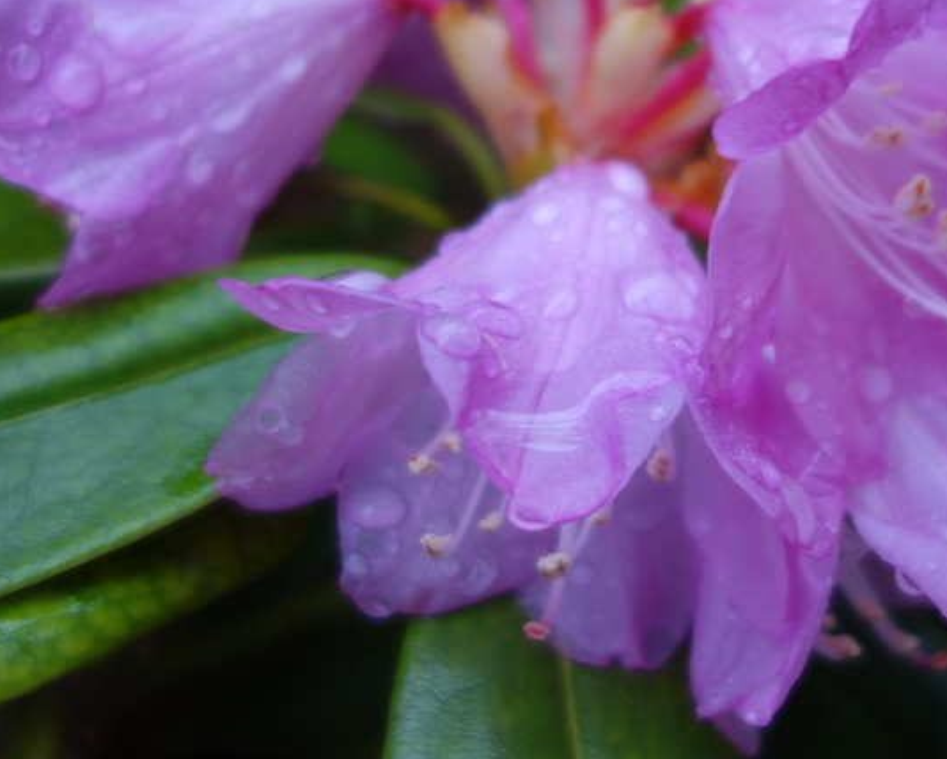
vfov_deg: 25.5
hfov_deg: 31.6
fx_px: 1655
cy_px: 179
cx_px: 647
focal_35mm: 59
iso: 125
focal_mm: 10.4
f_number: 1.8
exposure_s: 1/80
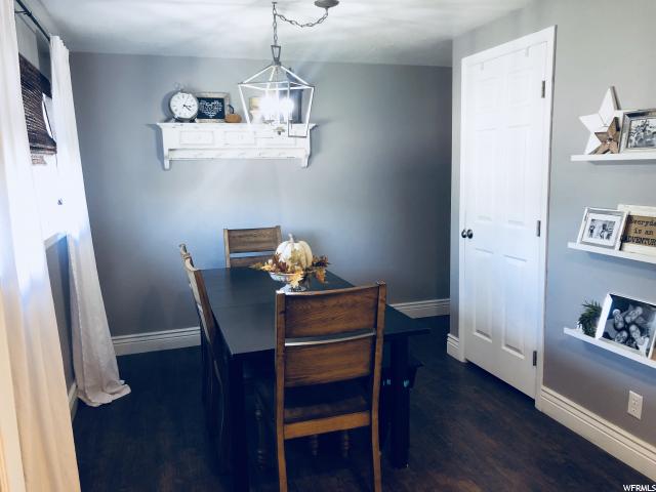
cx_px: 328
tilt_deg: -9.1
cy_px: 246
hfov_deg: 63.4
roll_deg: +1.2
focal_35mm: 28
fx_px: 531
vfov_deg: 49.7
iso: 40
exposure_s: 1/17
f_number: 1.8
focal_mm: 4
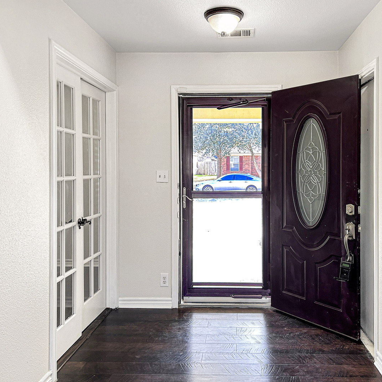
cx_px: 225
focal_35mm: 31
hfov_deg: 52.2
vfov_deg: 52.5
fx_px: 387
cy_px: 190
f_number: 1.5
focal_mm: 5.7
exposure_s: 1/121
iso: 125
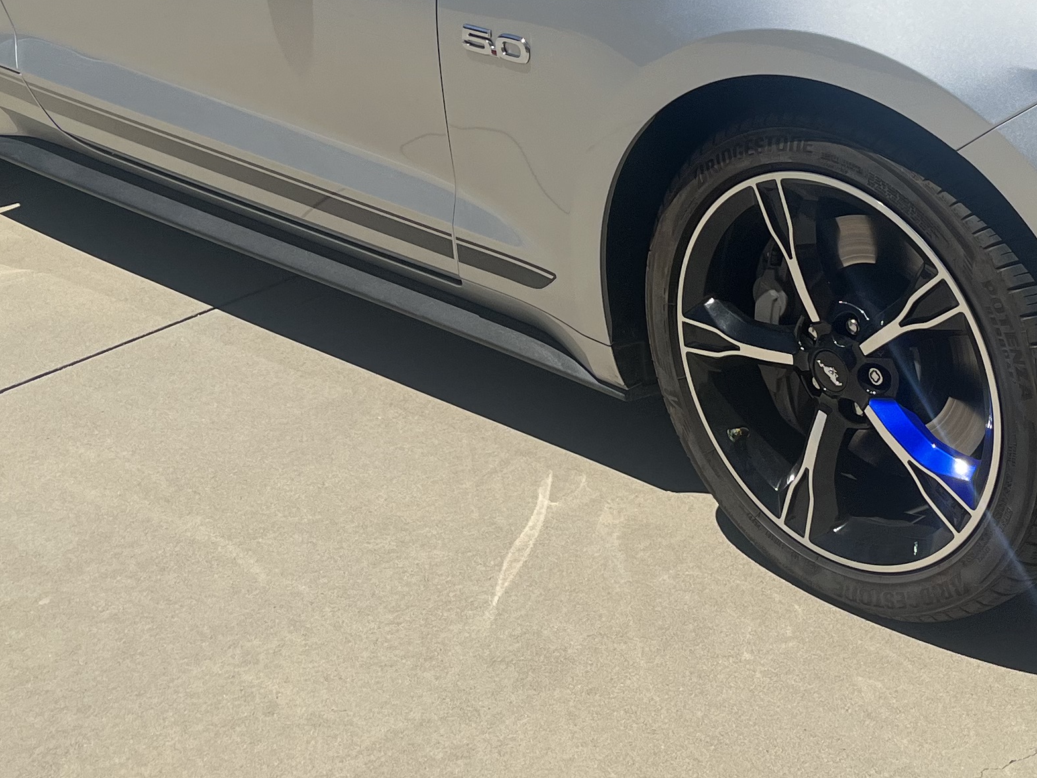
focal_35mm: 67
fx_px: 2007
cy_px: 168
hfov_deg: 28.9
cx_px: 613
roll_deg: +1.4
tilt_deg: -21.3
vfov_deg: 21.7
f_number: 1.6
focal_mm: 5.1
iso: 50
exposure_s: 1/6494
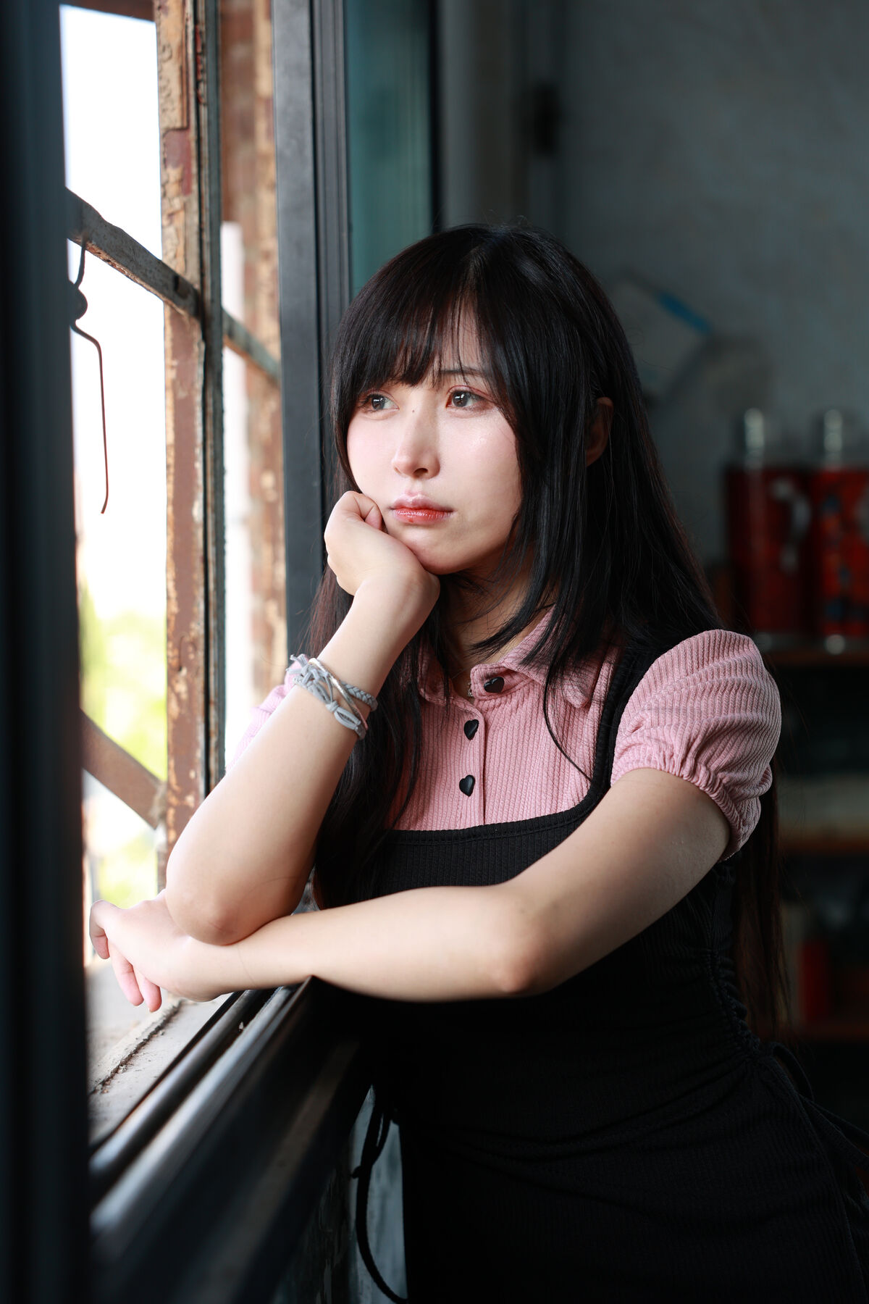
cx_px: 434
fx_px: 2534
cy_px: 652
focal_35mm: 70
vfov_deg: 28.8
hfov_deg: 19.5
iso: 200
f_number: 2.8
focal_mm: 70
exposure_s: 1/200
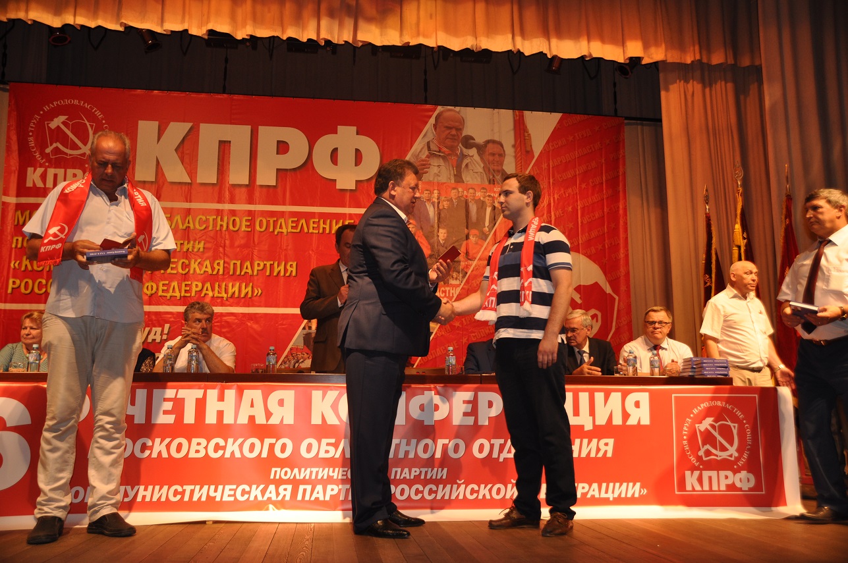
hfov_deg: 57.3
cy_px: 282
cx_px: 424
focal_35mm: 33
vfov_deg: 39.9
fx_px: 776
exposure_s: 1/125
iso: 400
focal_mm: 22
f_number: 3.8
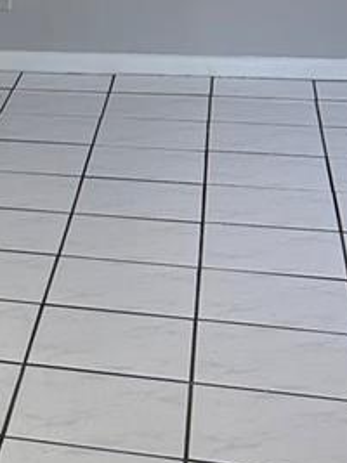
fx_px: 1445
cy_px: 55
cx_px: -345
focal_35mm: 108
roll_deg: +2.7
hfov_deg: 12.2
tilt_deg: -10.6
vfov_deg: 18.0
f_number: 1.78
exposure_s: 1/120
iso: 125
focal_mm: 6.86
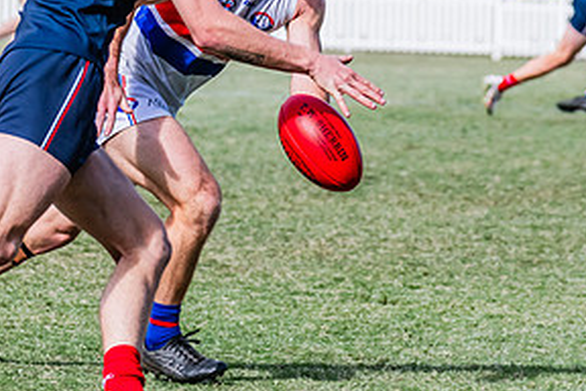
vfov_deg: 2.5
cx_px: 163
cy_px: 265
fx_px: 8789
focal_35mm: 540
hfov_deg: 3.8
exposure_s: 1/2000
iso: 800
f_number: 7.1
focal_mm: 210
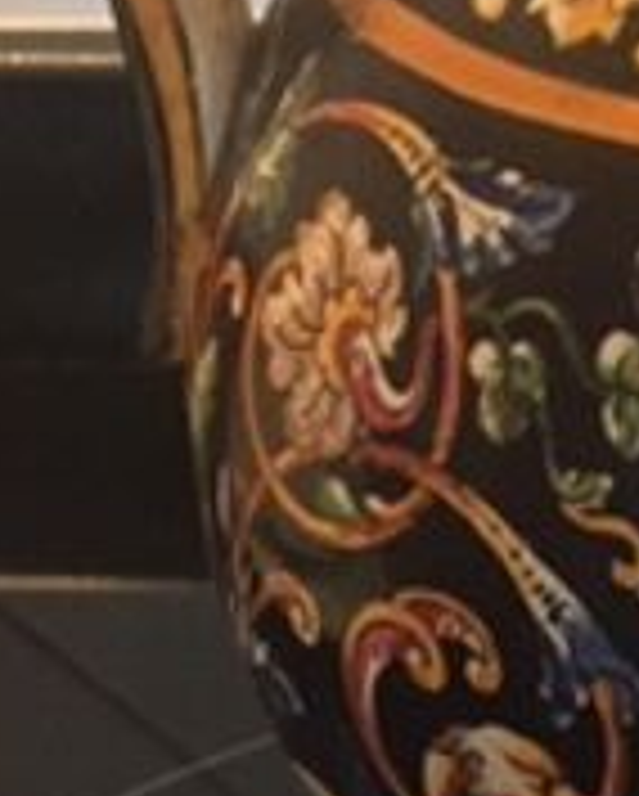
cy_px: 216
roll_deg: +2.1
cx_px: 954
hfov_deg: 11.6
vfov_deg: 15.0
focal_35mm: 128
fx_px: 3021
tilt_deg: -24.4
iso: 250
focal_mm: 4.15
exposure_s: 1/33
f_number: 2.2
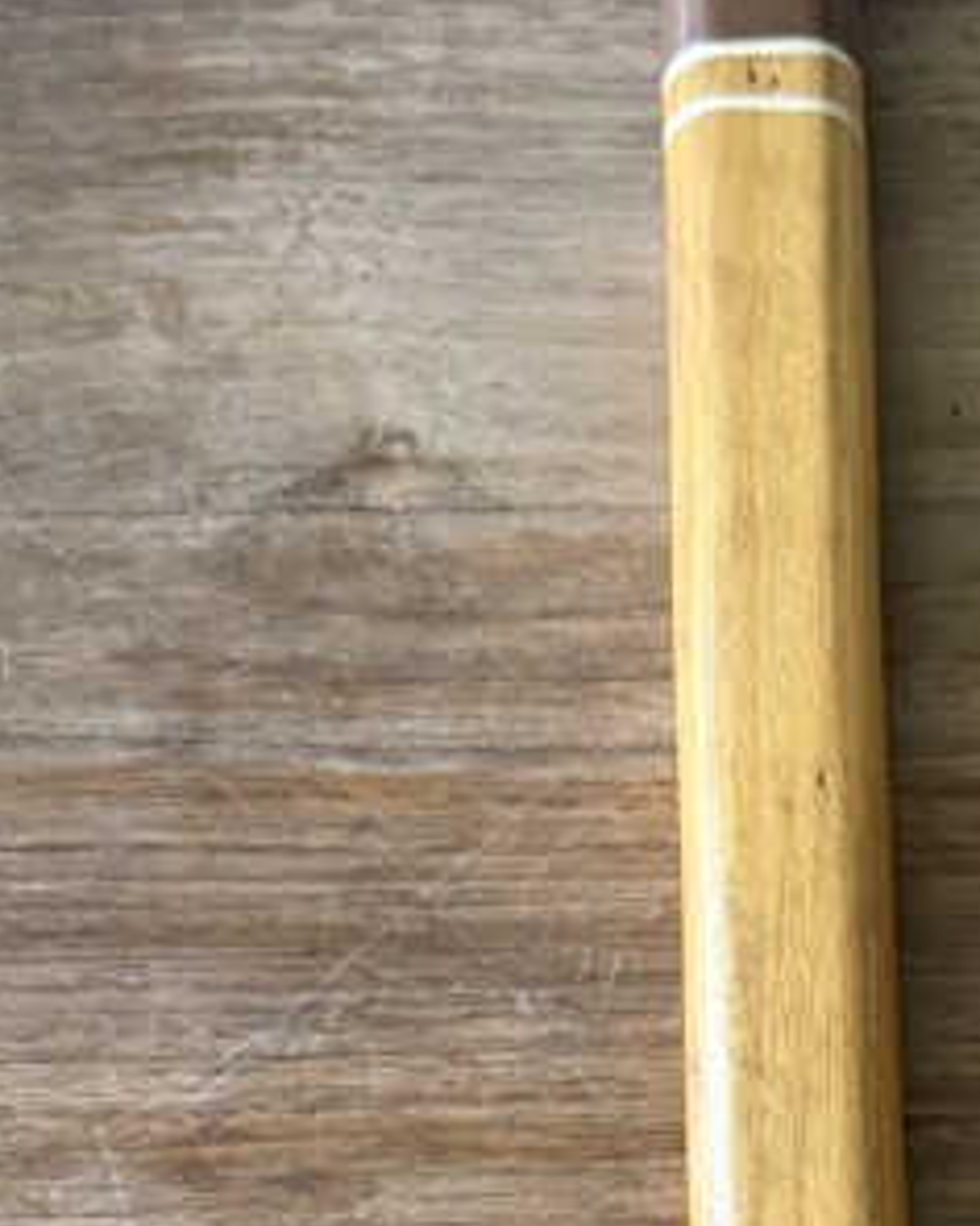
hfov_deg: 13.7
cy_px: 1895
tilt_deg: -73.9
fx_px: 4024
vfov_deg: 15.8
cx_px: 901
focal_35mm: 111
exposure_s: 1/60
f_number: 1.78
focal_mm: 6.76
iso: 320
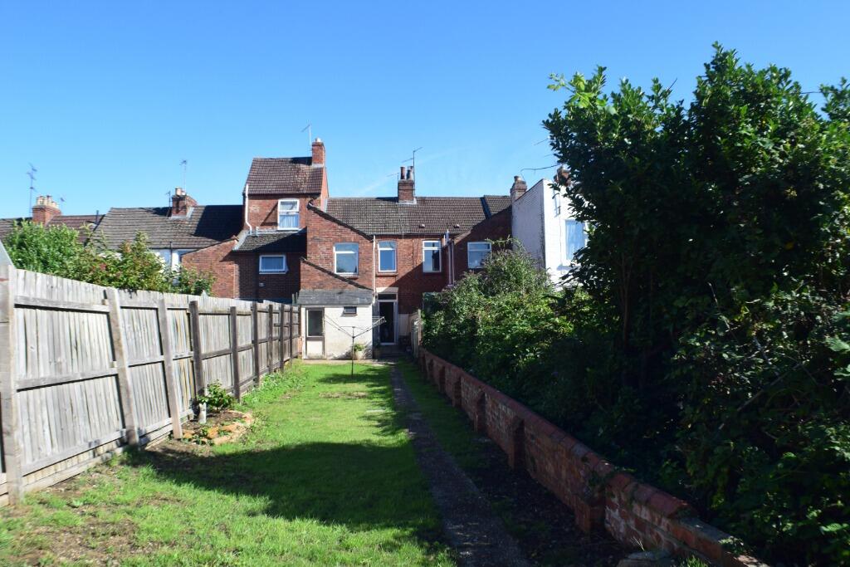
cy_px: 284
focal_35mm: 36
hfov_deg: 53.1
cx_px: 425
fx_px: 850
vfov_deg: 36.9
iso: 400
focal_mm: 24
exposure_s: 1/320
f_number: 10
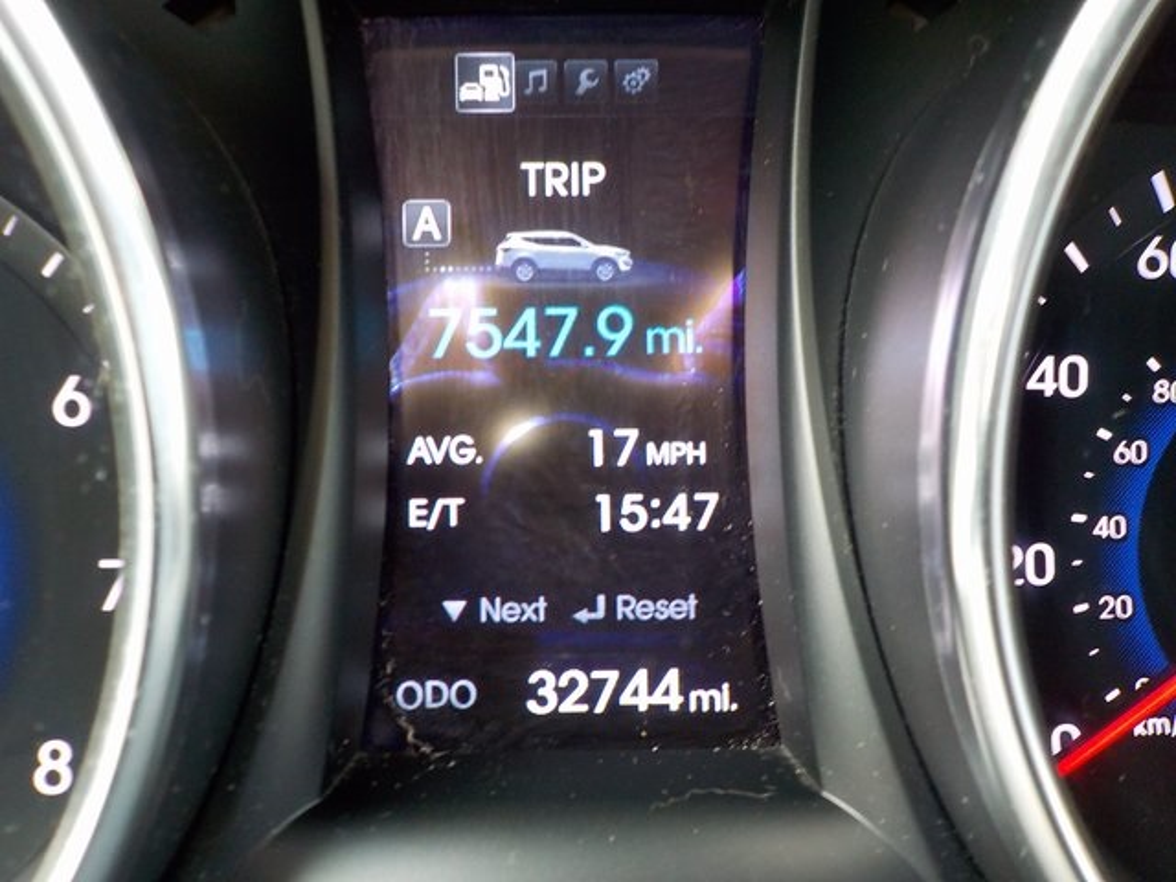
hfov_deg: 60.0
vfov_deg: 46.8
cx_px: 588
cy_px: 441
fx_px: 1019
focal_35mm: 30
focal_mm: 4.1
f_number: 3.3
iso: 250
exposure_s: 1/30
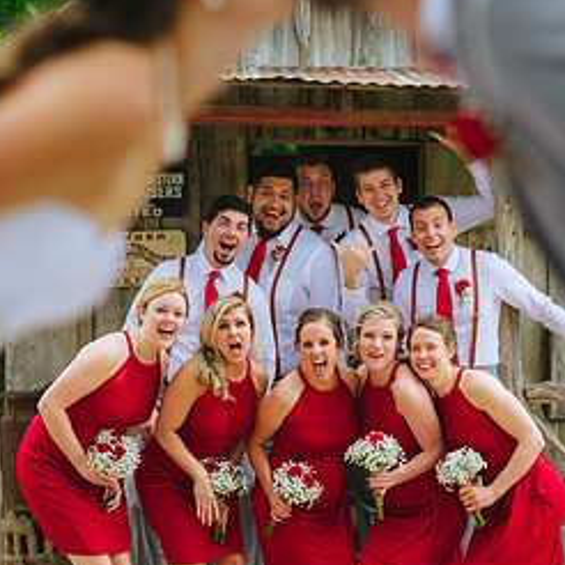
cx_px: 324
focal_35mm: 132
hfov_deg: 13.2
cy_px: 308
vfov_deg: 13.2
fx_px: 2438
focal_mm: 85
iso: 80
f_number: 2.5
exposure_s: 1/250
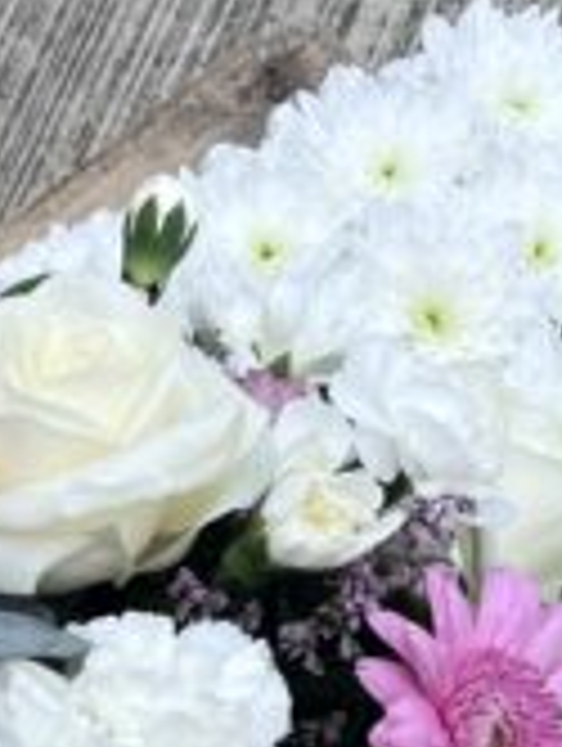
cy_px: 891
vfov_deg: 15.2
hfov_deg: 11.6
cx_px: -126
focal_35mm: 125
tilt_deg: -73.8
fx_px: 2699
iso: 50
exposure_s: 1/2632
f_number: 1.5
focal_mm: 5.7
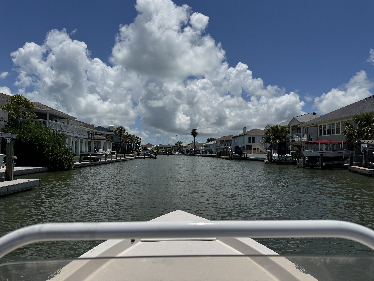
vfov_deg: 56.8
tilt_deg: +3.2
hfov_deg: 71.6
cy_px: 140
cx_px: 187
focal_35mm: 24
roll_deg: -1.1
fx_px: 259
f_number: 1.78
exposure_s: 1/12346
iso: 64
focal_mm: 6.76
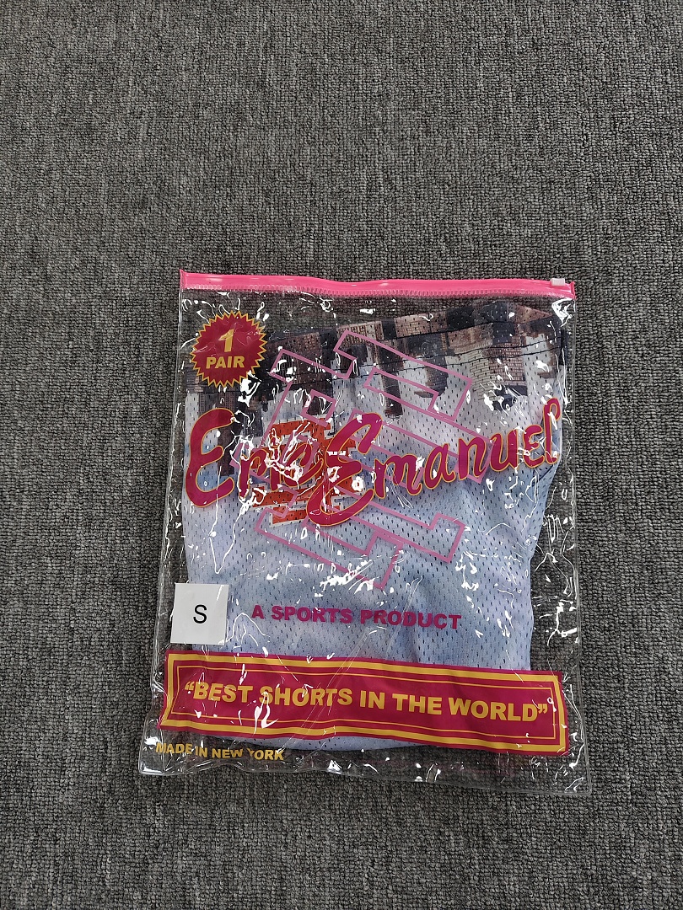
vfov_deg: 71.6
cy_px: 455
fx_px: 631
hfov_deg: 56.8
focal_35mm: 24
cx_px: 342
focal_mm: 5.56
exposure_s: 1/100
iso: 647
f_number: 1.88
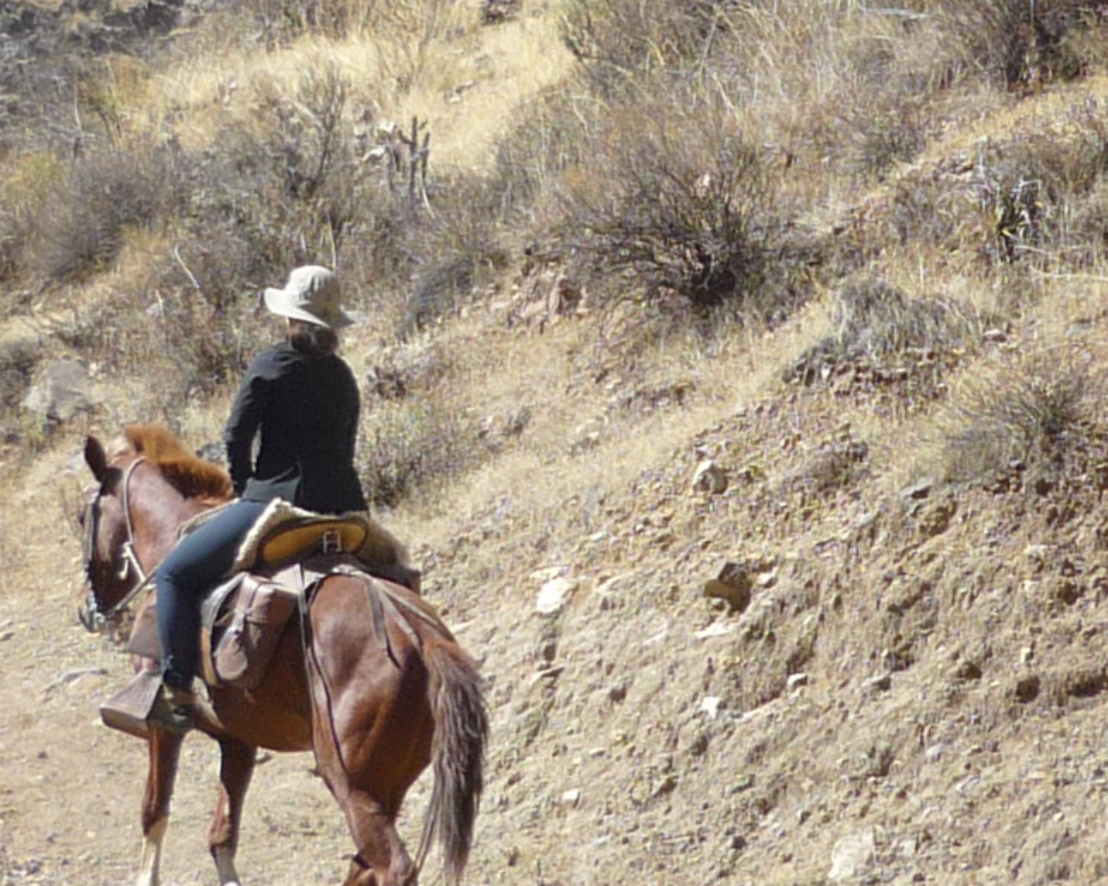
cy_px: 303
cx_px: 733
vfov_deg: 11.5
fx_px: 4394
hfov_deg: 14.3
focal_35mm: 134
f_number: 2.8
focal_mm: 5.5
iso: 100
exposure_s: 1/800
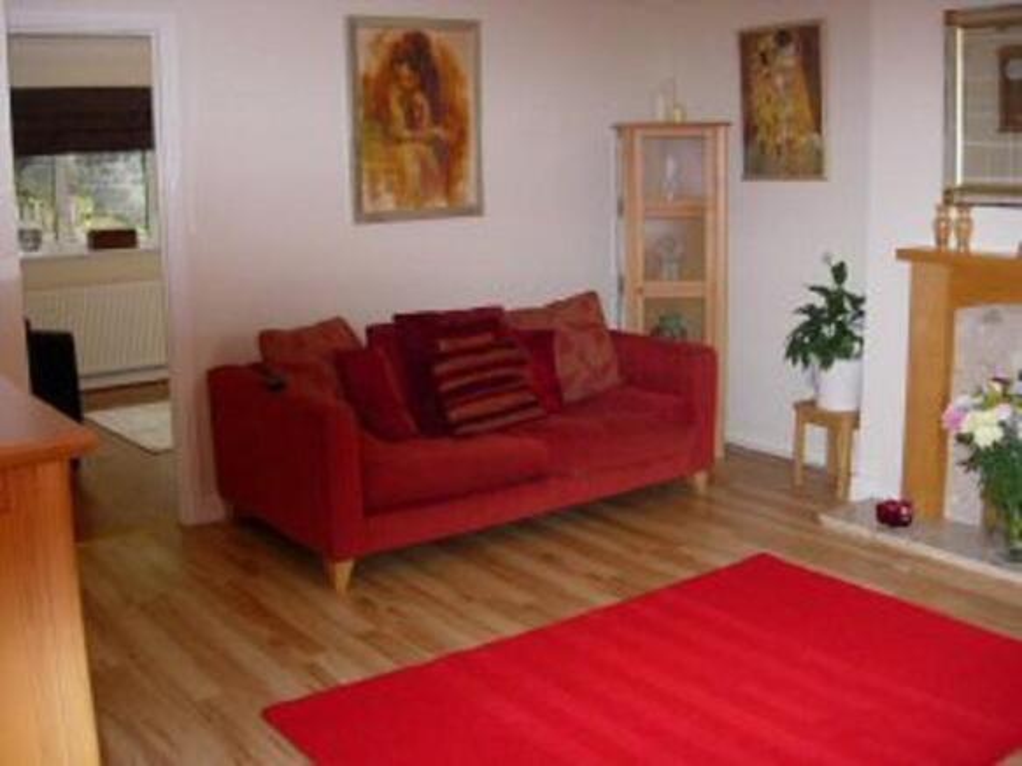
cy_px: 383
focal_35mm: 38
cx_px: 511
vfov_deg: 37.7
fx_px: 1122
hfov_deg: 49.0
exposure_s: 1/148
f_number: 2.8
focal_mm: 7.8
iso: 183
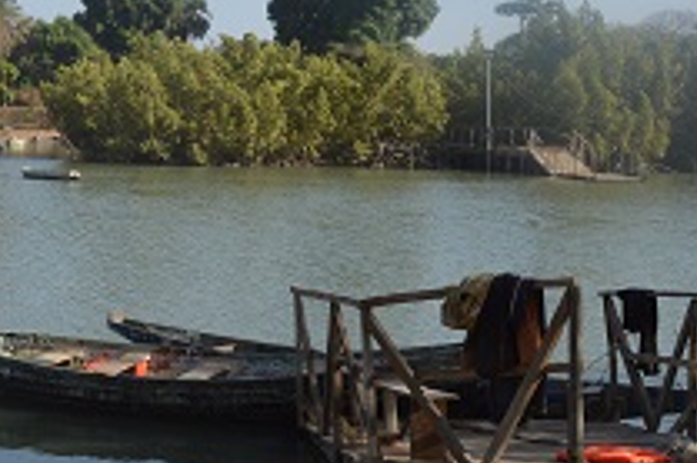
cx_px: 153
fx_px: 1625
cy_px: 88
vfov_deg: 16.1
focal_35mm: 84
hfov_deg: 23.9
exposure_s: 1/640
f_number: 14
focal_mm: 26
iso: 800
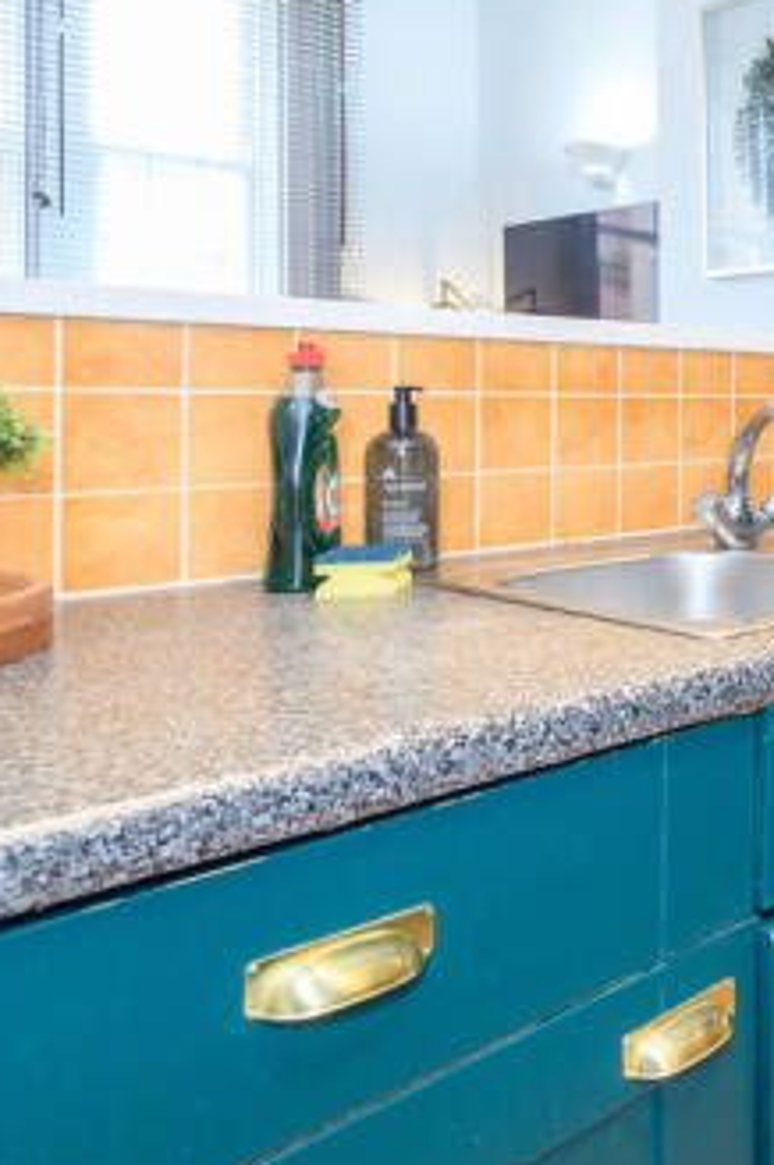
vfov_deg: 58.1
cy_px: 444
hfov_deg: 31.3
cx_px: 1019
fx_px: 1034
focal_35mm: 32
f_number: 8
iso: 1000
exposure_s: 1/13
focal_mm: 16
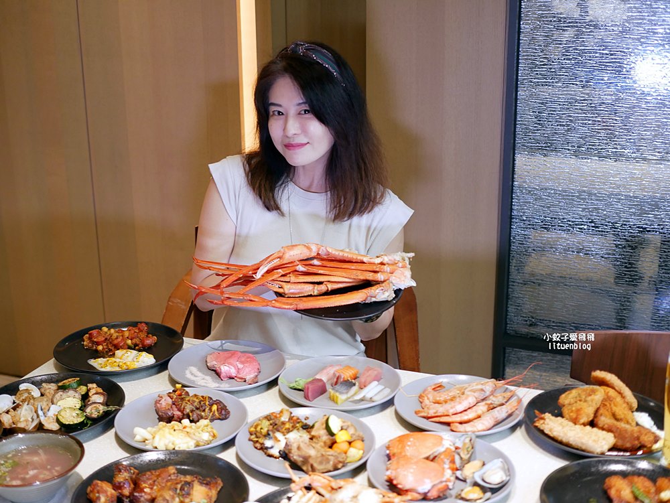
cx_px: 335
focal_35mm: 50
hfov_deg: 38.2
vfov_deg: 29.1
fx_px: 968
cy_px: 252
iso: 500
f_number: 1.8
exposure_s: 1/60
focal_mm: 25
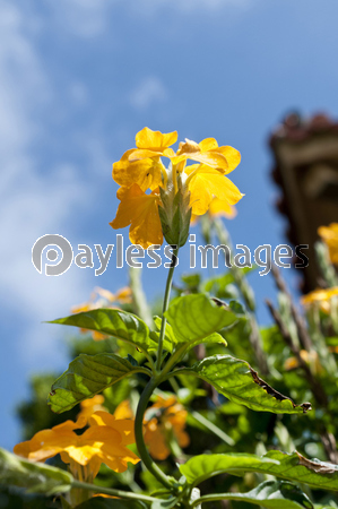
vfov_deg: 33.4
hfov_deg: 22.6
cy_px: 254
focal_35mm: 60
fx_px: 847
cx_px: 169
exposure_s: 1/320
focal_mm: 40
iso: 100
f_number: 9
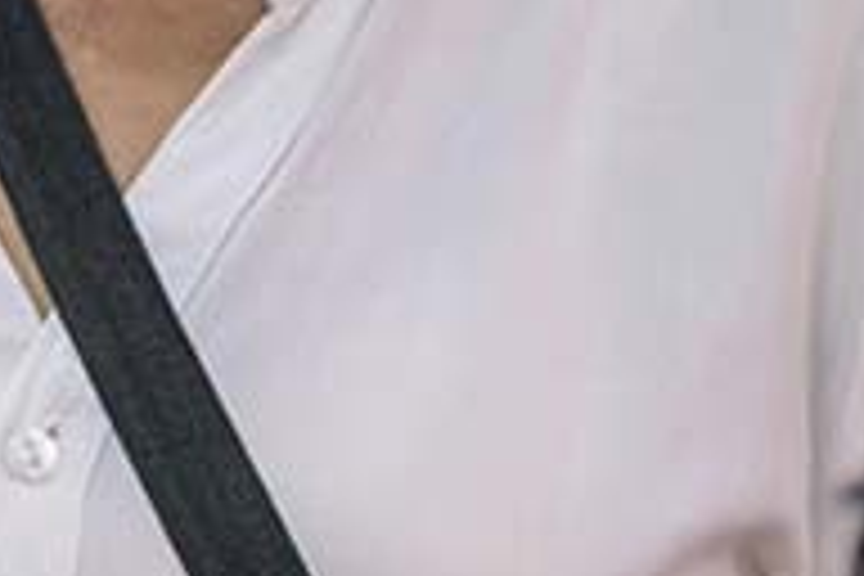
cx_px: -1035
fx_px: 6959
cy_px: -544
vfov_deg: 4.7
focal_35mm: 290
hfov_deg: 6.8
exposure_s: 1/200
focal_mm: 58
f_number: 5
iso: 8000
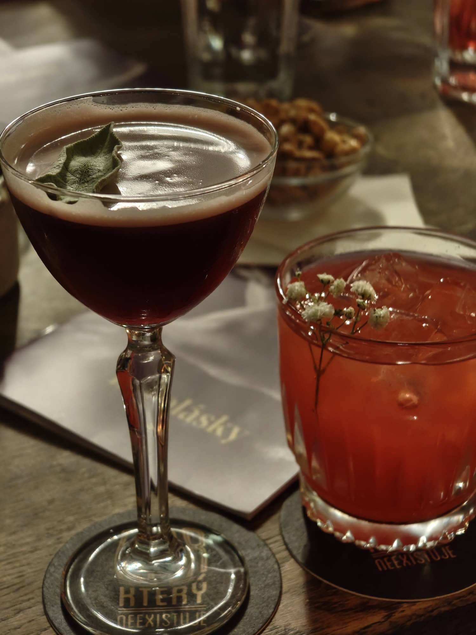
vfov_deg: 27.8
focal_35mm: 70
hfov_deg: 21.0
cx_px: 238
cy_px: 318
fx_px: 1283
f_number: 2.5
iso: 3623
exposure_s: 1/10
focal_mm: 13.3
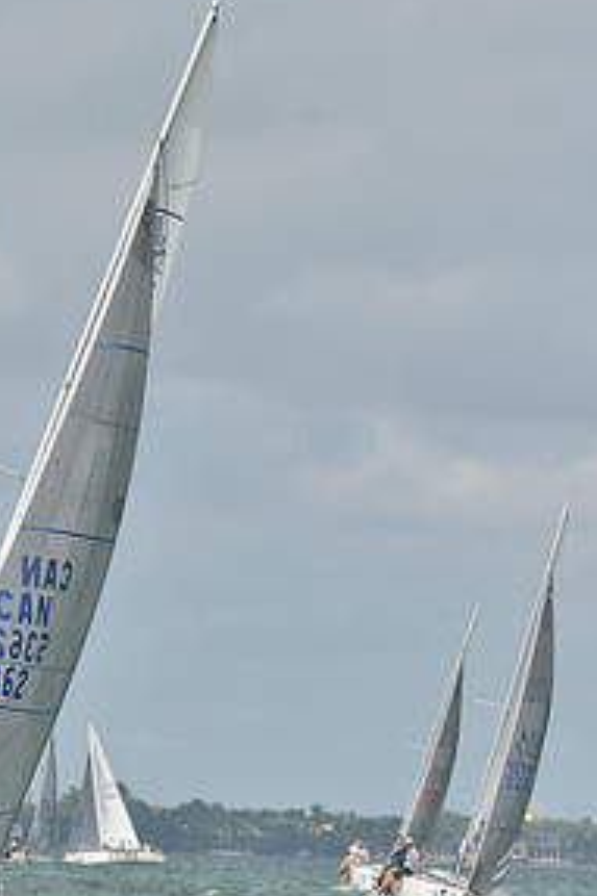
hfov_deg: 2.5
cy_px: 409
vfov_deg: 3.8
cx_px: 67
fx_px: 13597
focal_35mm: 546
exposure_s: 1/1250
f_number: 8
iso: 280
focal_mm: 270
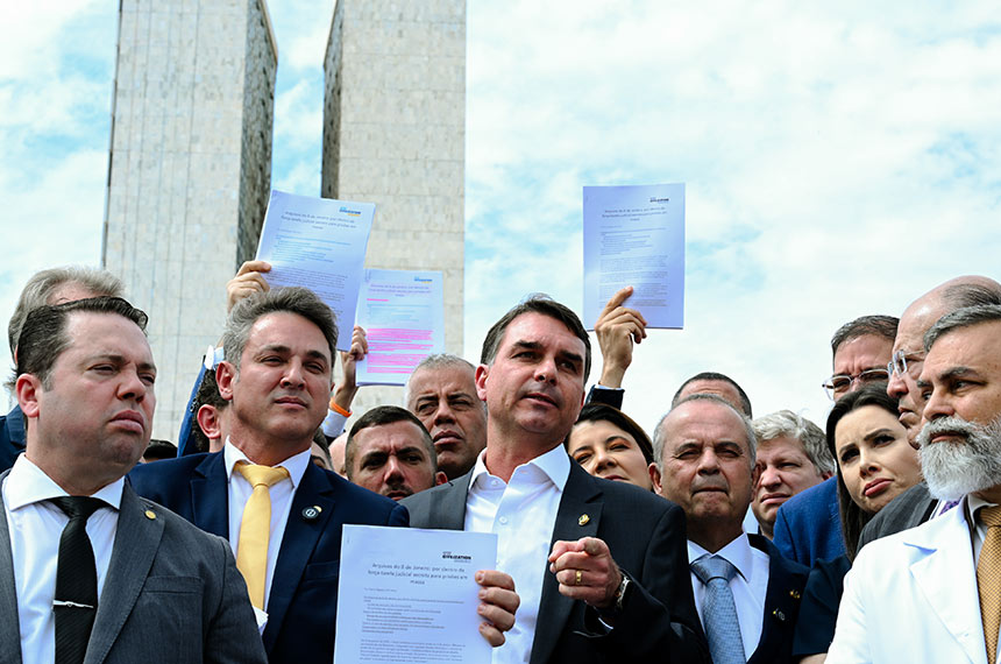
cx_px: 500
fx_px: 1943
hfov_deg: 28.9
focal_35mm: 70
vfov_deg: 19.4
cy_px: 332
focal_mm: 70
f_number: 13
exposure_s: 1/400
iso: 640
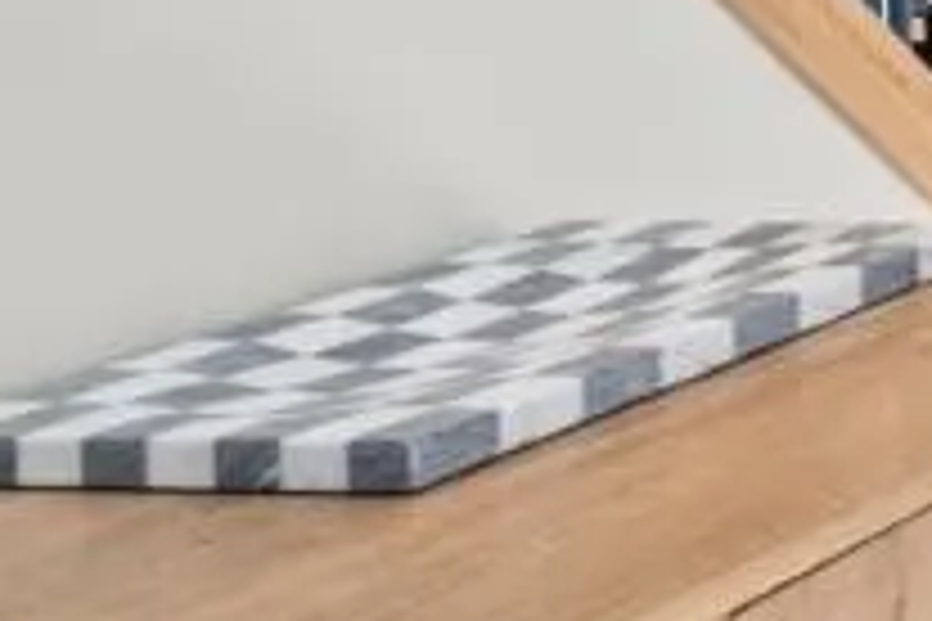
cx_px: 2555
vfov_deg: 10.5
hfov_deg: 11.7
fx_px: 3236
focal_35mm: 125
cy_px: -396
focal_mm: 16
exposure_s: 1/2
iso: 100
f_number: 10
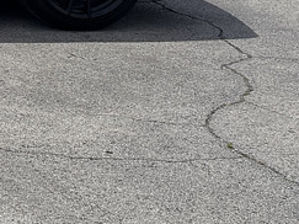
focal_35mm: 101
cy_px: -85
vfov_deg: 13.9
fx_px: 872
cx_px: -241
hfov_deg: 16.3
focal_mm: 6.76
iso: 80
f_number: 1.78
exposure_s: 1/7092
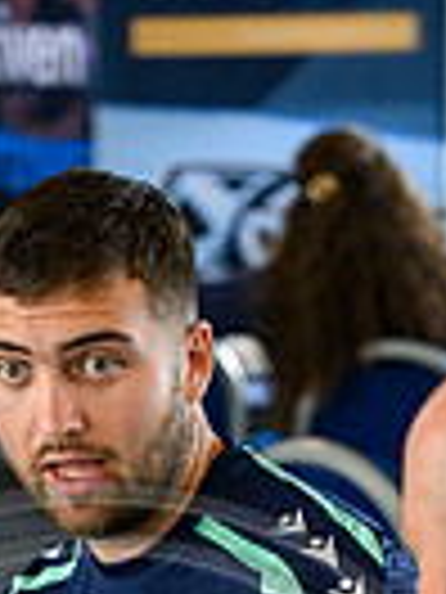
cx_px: 95
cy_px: 932
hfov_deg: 6.2
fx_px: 4106
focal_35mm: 239
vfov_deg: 8.1
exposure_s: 1/640
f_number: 3.2
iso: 2500
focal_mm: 73
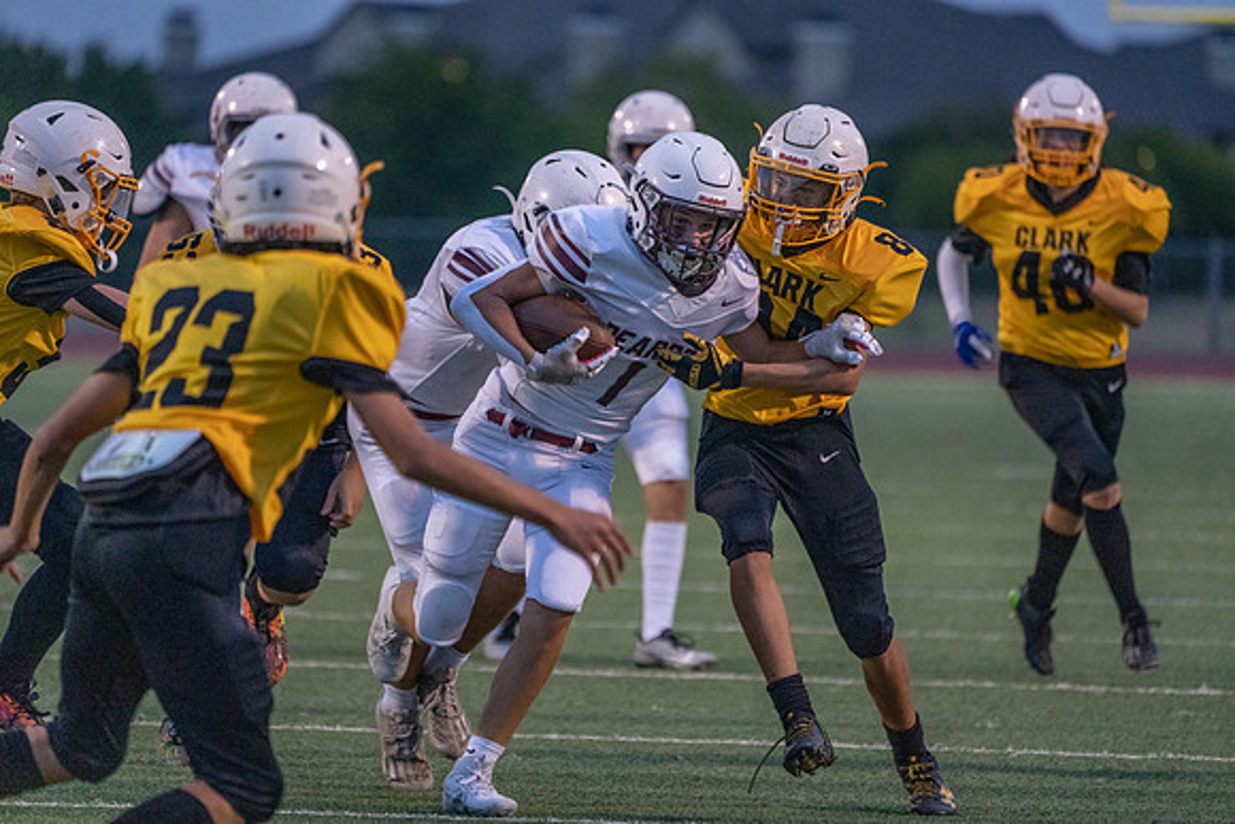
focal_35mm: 400
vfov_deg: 3.4
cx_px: 618
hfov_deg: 5.2
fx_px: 13725
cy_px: 412
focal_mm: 400
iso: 8000
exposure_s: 1/1000
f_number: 5.6
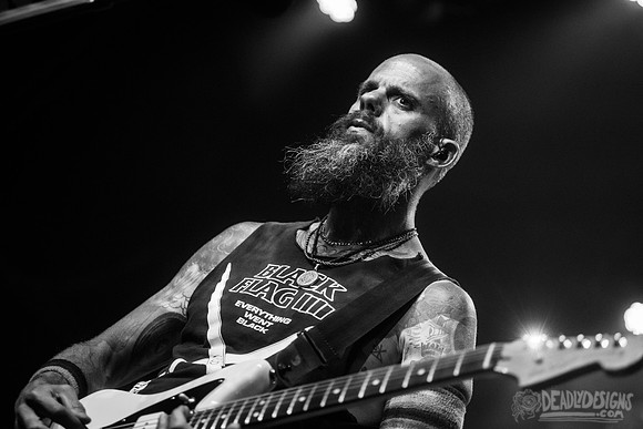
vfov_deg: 17.1
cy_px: 214
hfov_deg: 25.4
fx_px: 1429
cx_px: 322
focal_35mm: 80
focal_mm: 80
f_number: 3.2
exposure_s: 1/320
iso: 3200
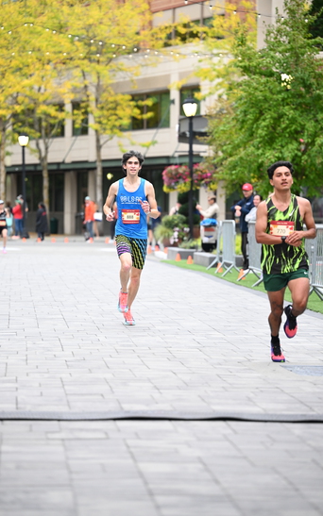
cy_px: 258
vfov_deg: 17.0
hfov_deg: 10.7
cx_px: 151
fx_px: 1732
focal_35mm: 123
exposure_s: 1/800
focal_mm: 120
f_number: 2.8
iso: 1600
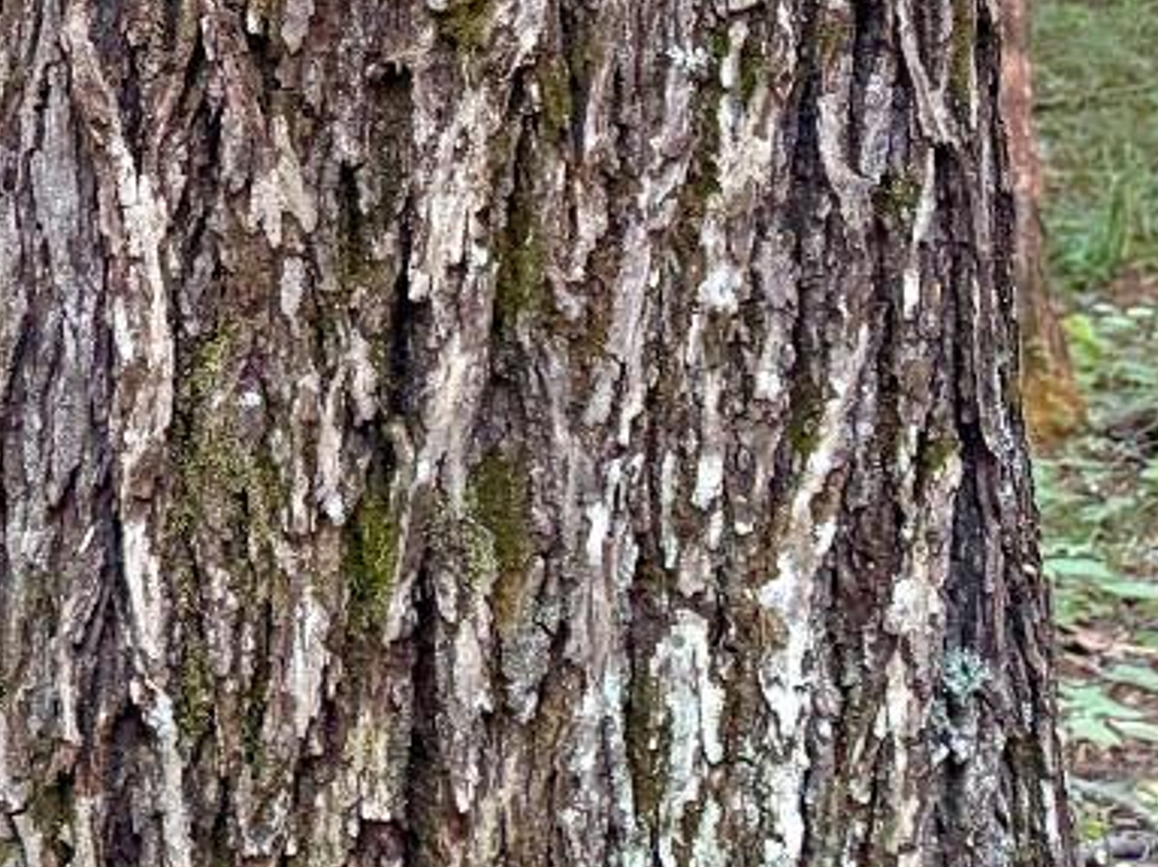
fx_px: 3144
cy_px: -243
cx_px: -175
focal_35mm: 94
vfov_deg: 15.0
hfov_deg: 19.8
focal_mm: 6.76
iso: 500
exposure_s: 1/60
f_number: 1.78
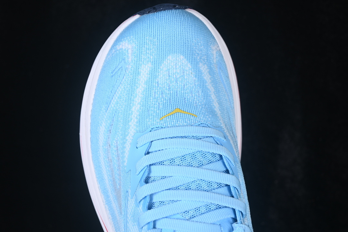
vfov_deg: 18.2
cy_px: 116
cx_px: 174
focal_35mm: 75
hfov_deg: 27.0
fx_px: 725
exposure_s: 1/80
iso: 160
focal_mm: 50
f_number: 7.1
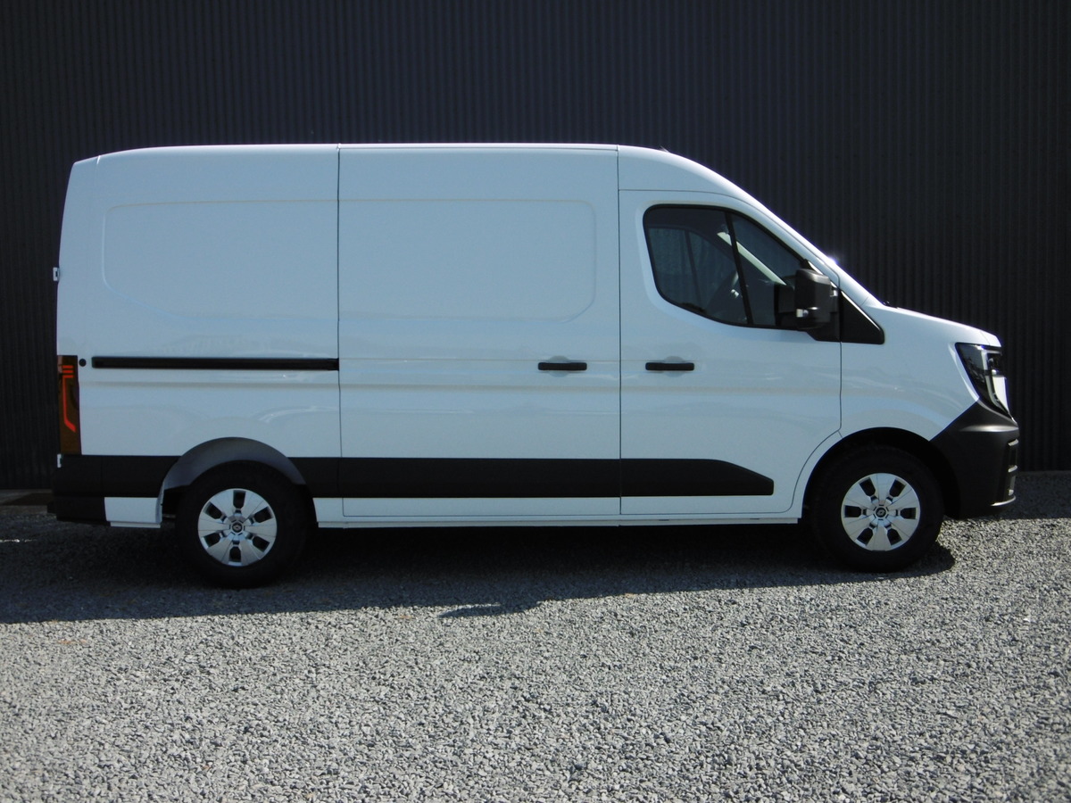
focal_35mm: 38
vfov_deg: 37.7
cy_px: 402
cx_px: 536
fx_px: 1176
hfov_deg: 49.0
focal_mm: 6.8
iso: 100
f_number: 3.7
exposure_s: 1/800
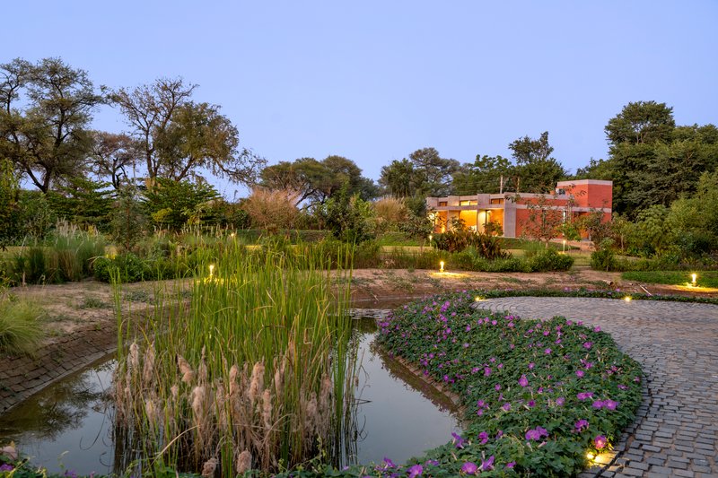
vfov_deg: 37.8
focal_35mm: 35
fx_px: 698
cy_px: 239
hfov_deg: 54.4
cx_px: 359
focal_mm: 35
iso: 200
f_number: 8
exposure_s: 3.2
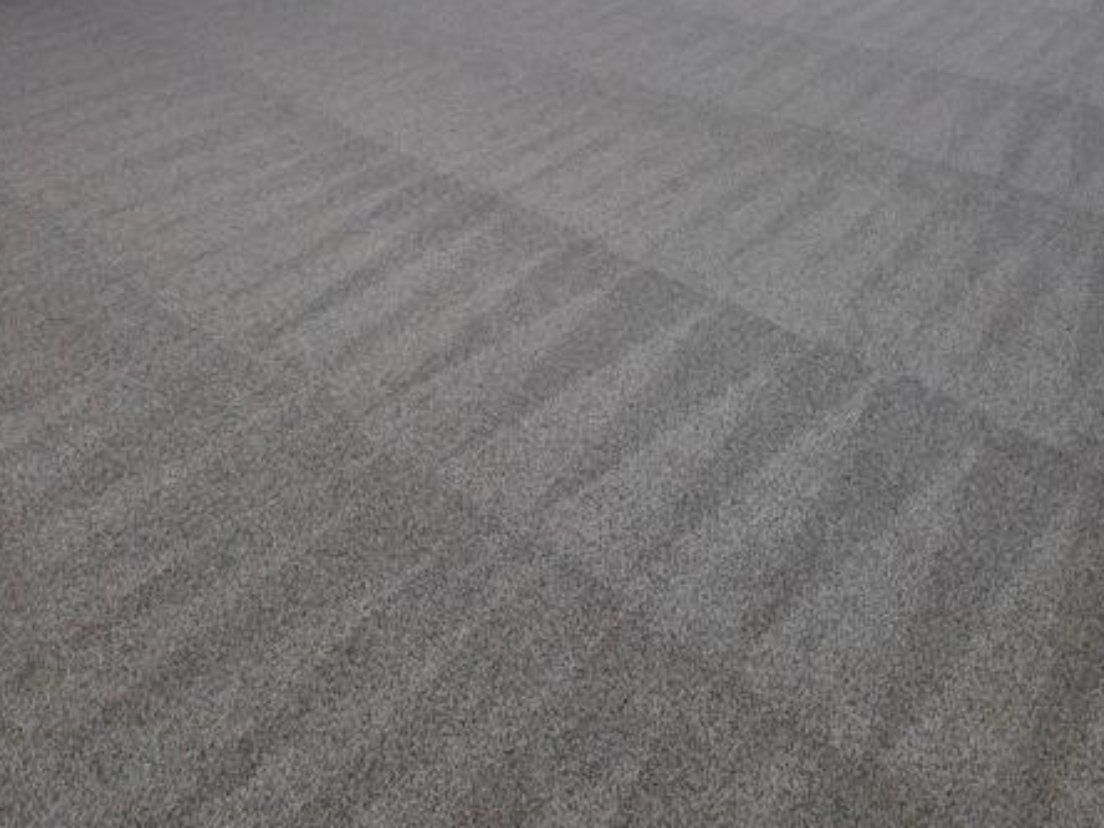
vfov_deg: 39.1
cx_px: 542
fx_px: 957
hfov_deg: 60.0
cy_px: -67
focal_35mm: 30
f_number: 1.9
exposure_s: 1/151
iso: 32
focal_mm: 2.2
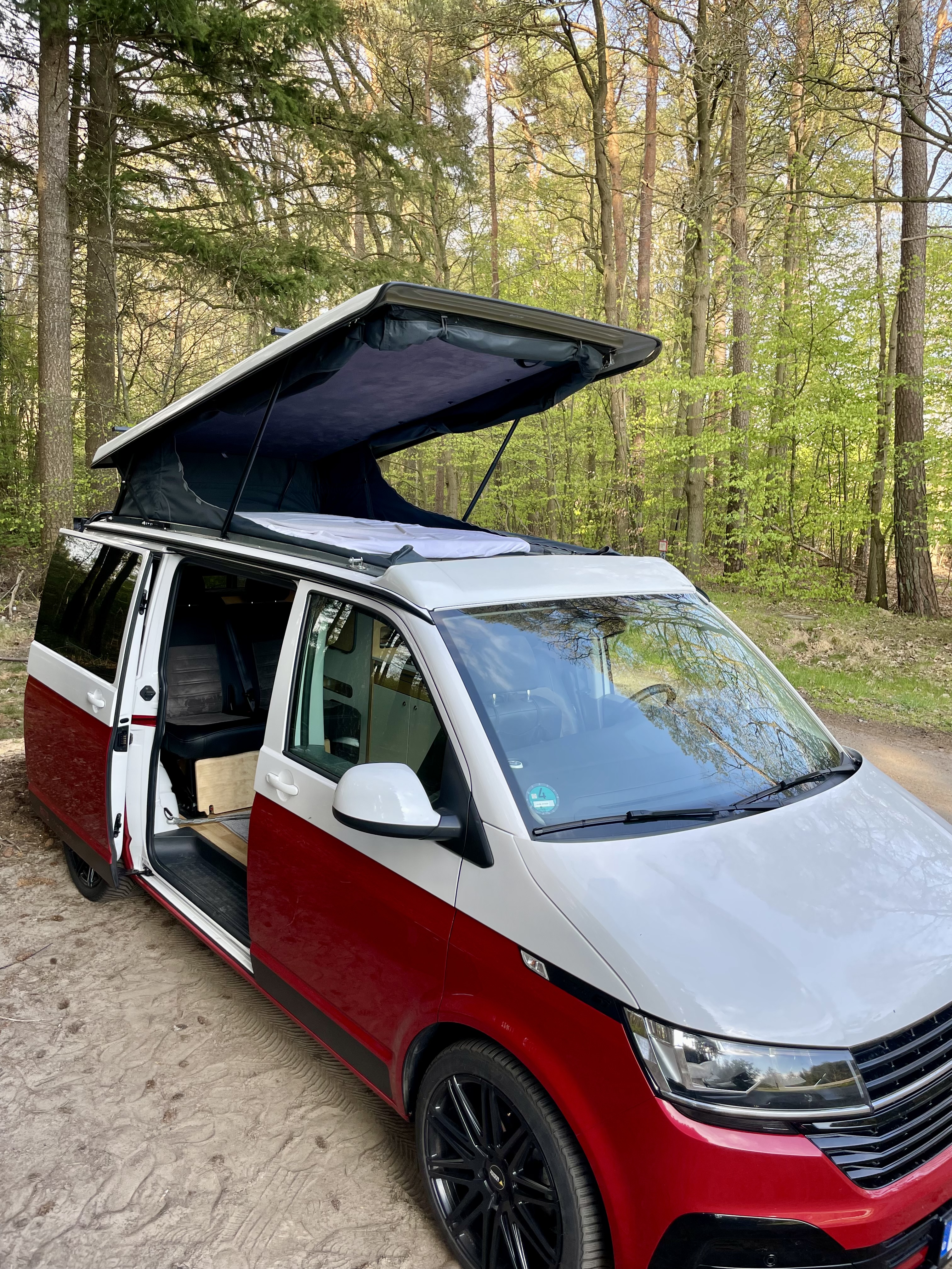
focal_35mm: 26
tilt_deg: -5.9
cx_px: 476
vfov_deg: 67.3
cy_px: 634
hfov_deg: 53.1
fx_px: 953
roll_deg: -1.8
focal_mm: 4.2
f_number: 1.6
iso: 32
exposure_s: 1/270
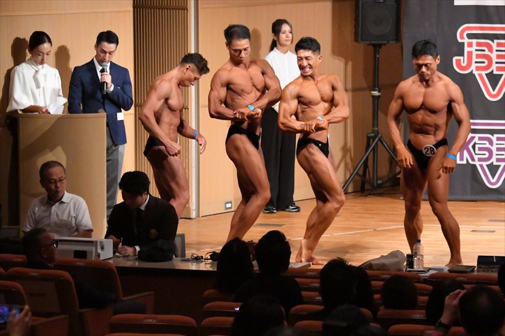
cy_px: 168
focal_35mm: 202
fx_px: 2832
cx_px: 252
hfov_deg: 10.2
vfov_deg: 6.8
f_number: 5.6
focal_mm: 135
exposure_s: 1/400
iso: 16000
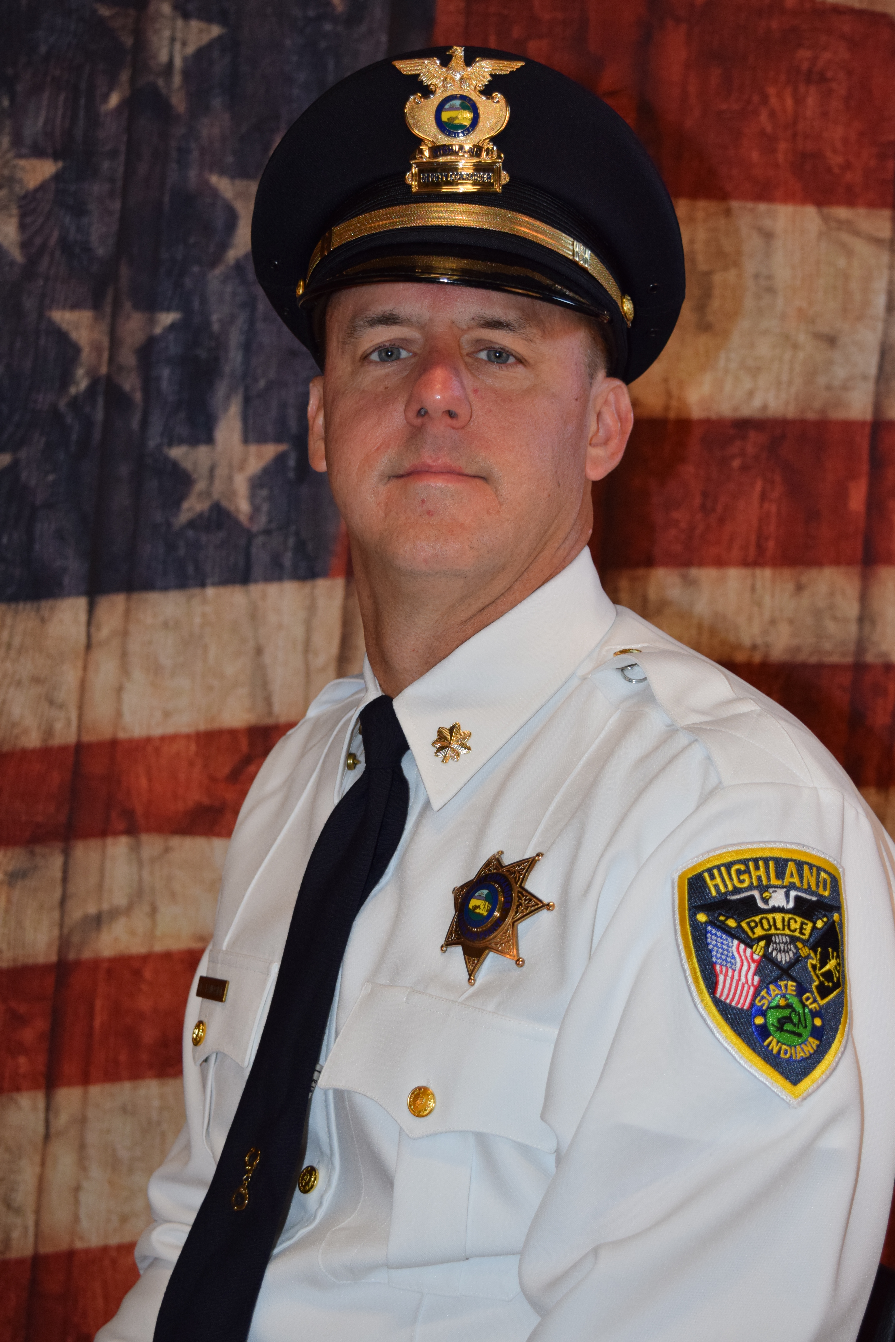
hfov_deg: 22.6
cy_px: 671
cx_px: 448
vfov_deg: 33.4
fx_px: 2237
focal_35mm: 60
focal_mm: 40
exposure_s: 1/100
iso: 800
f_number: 5
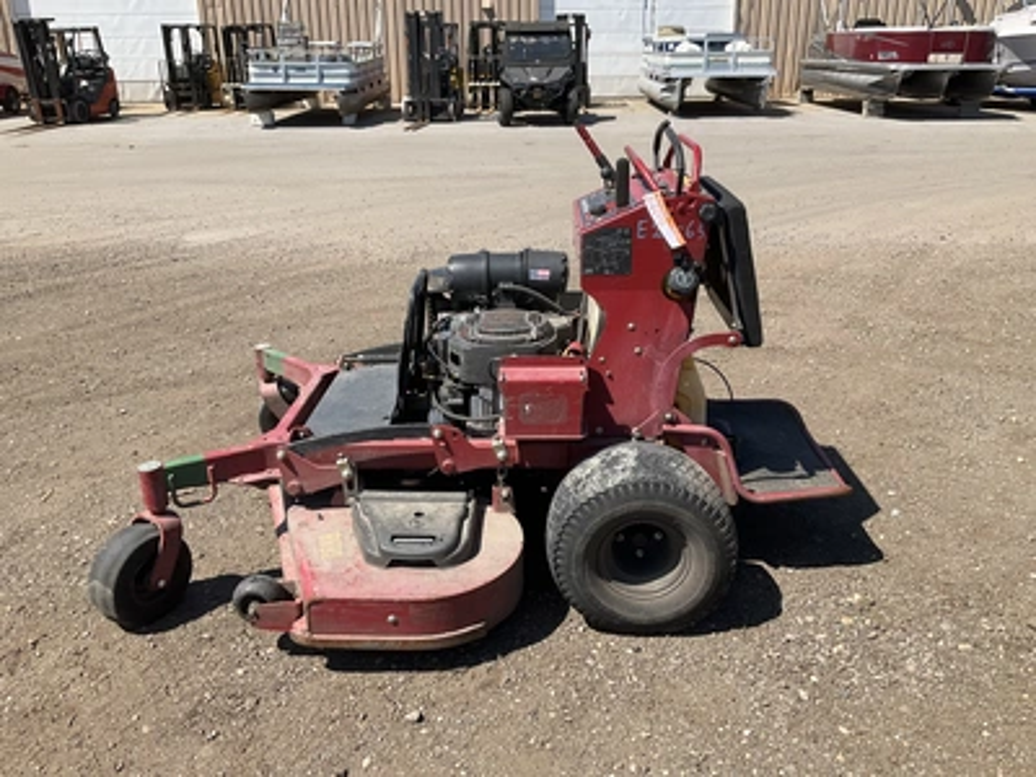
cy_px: 388
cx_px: 518
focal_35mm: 29
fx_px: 868
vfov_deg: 48.2
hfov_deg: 61.7
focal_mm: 3
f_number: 1.8
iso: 25
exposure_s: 1/1490
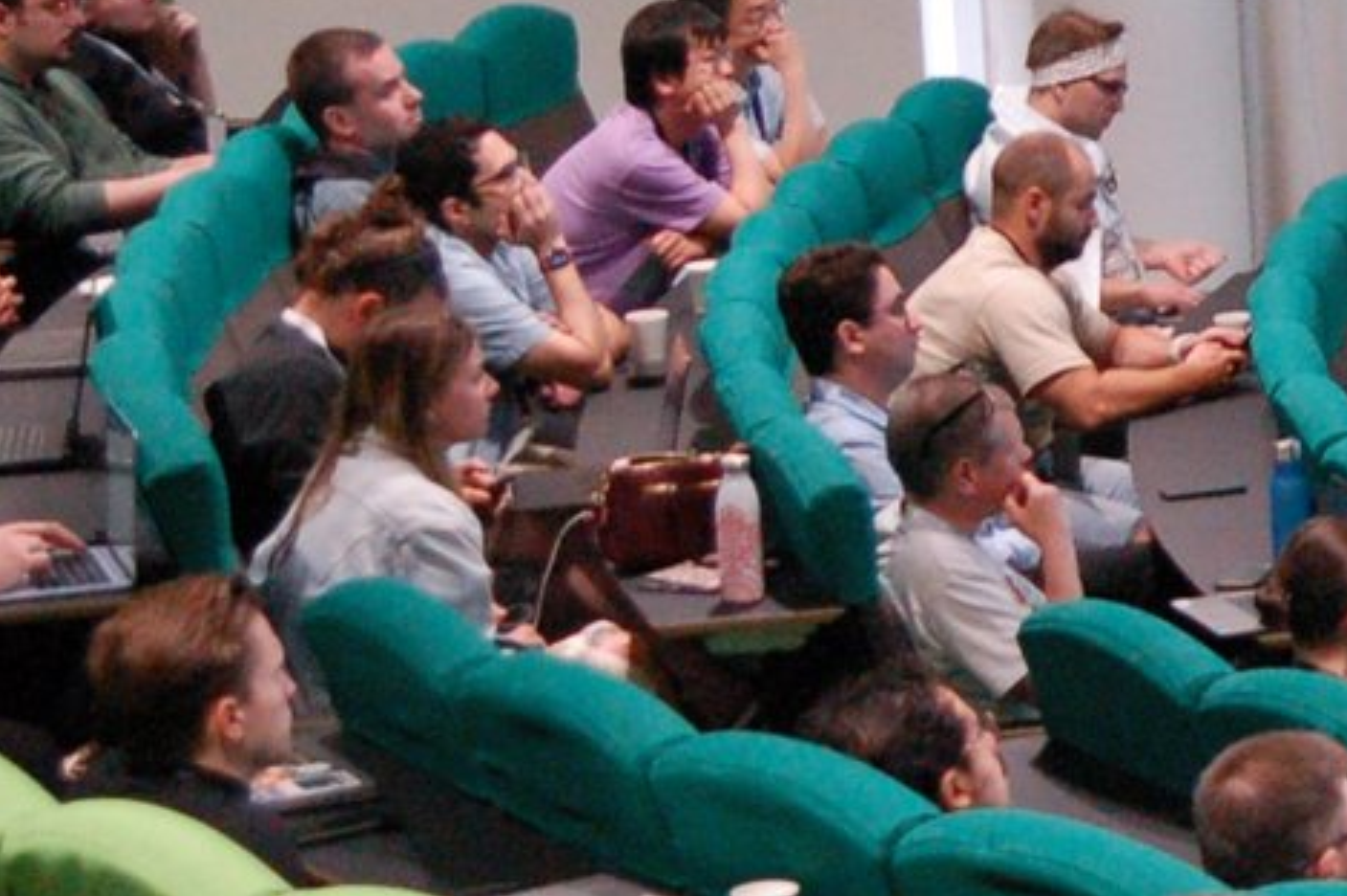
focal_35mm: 192
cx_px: 2269
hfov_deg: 10.2
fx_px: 7179
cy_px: 419
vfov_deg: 7.1
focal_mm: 30
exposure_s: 1/125
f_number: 4
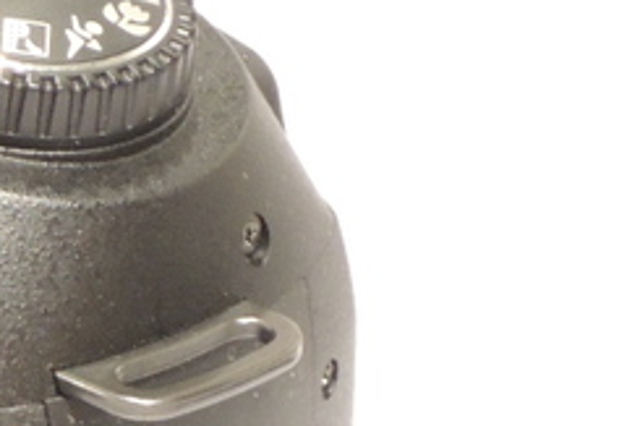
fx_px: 7692
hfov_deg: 4.7
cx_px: -679
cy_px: 369
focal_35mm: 433
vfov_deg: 3.2
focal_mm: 15.2
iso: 400
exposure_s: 1/25
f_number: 4.5
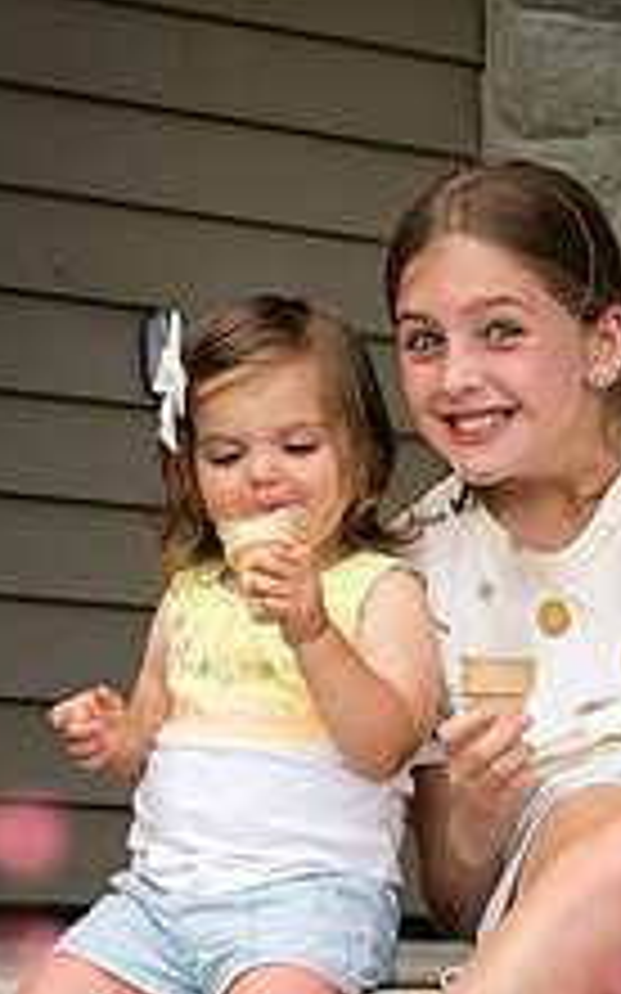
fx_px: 7153
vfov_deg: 7.9
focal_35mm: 264
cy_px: 936
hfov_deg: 5.0
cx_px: 600
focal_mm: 85
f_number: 6.3
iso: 640
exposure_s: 1/320
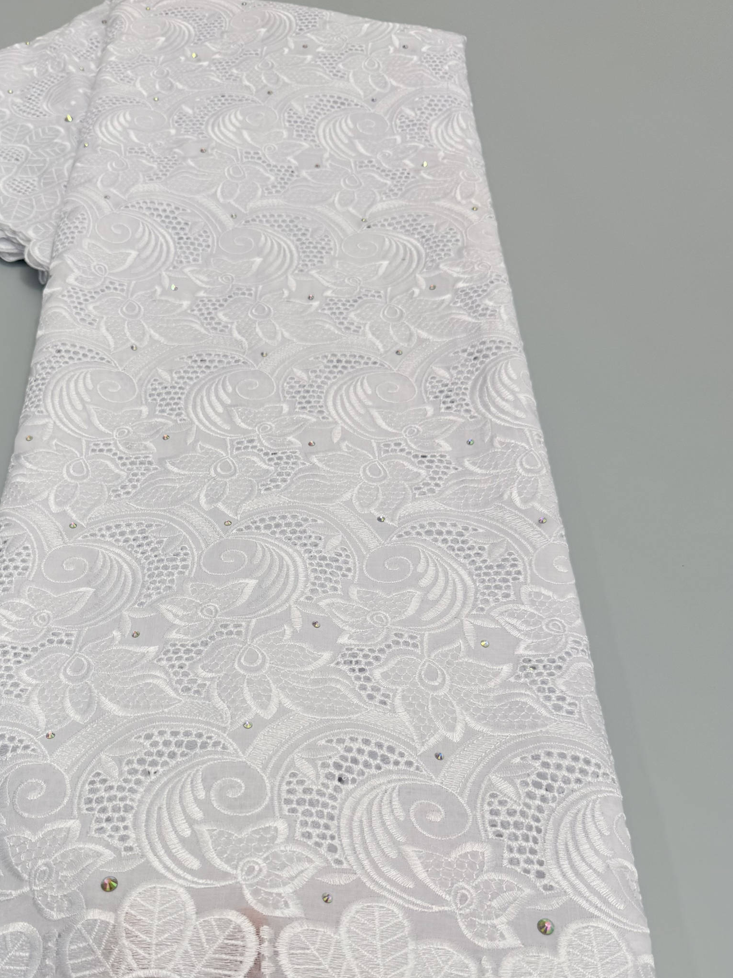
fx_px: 960
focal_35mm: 34
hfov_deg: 41.1
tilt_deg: -56.2
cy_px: 658
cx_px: 222
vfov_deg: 52.8
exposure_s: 1/121
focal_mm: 6.76
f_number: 1.78
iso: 80
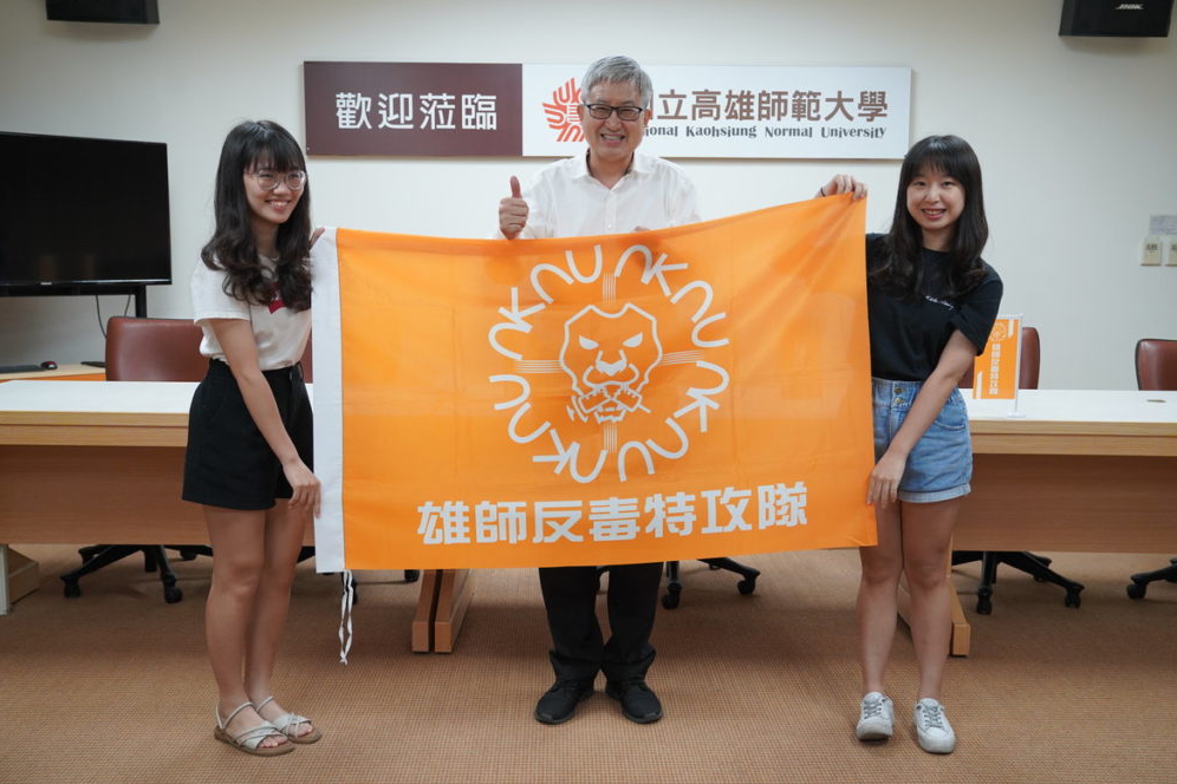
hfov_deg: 51.9
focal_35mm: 37
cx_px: 600
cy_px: 386
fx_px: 1210
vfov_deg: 35.9
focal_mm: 36
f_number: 4
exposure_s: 1/160
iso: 1250
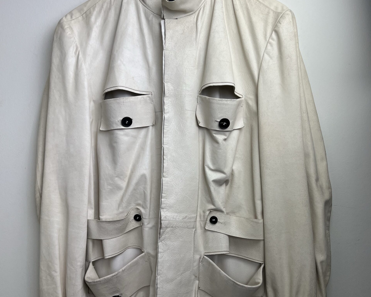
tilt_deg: -2.1
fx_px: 373
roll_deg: +2.4
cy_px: 175
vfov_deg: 43.2
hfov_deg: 52.8
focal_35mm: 34
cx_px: 185
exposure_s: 1/552
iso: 50
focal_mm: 5.7
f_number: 1.5
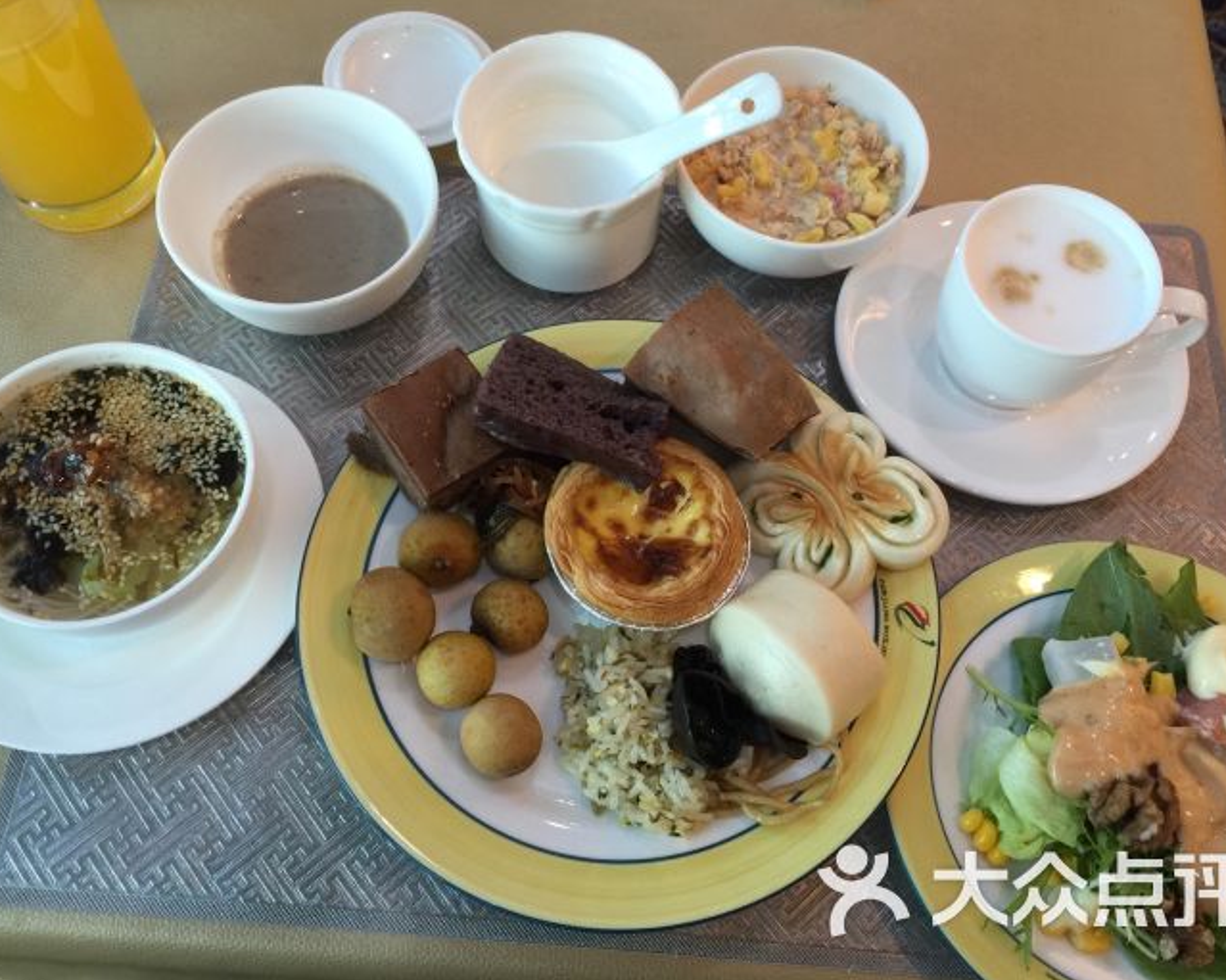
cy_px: 486
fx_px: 1125
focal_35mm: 31
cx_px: 627
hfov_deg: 57.2
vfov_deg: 47.1
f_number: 2.2
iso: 40
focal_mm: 4.15
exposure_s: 1/15
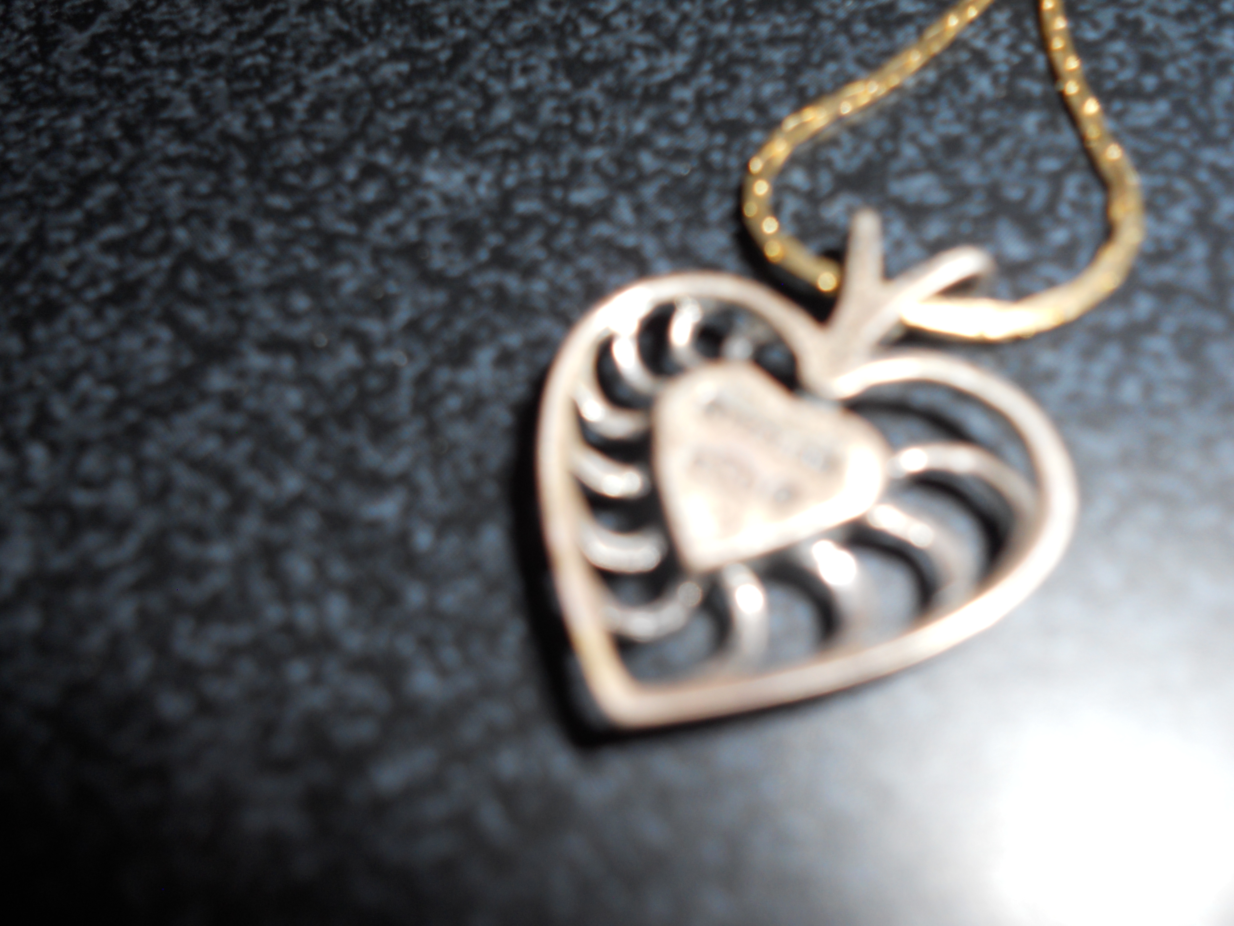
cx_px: 617
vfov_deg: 44.2
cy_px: 463
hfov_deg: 56.8
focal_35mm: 32
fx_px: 1141
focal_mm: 5.8
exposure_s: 1/25
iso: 80
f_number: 8.8
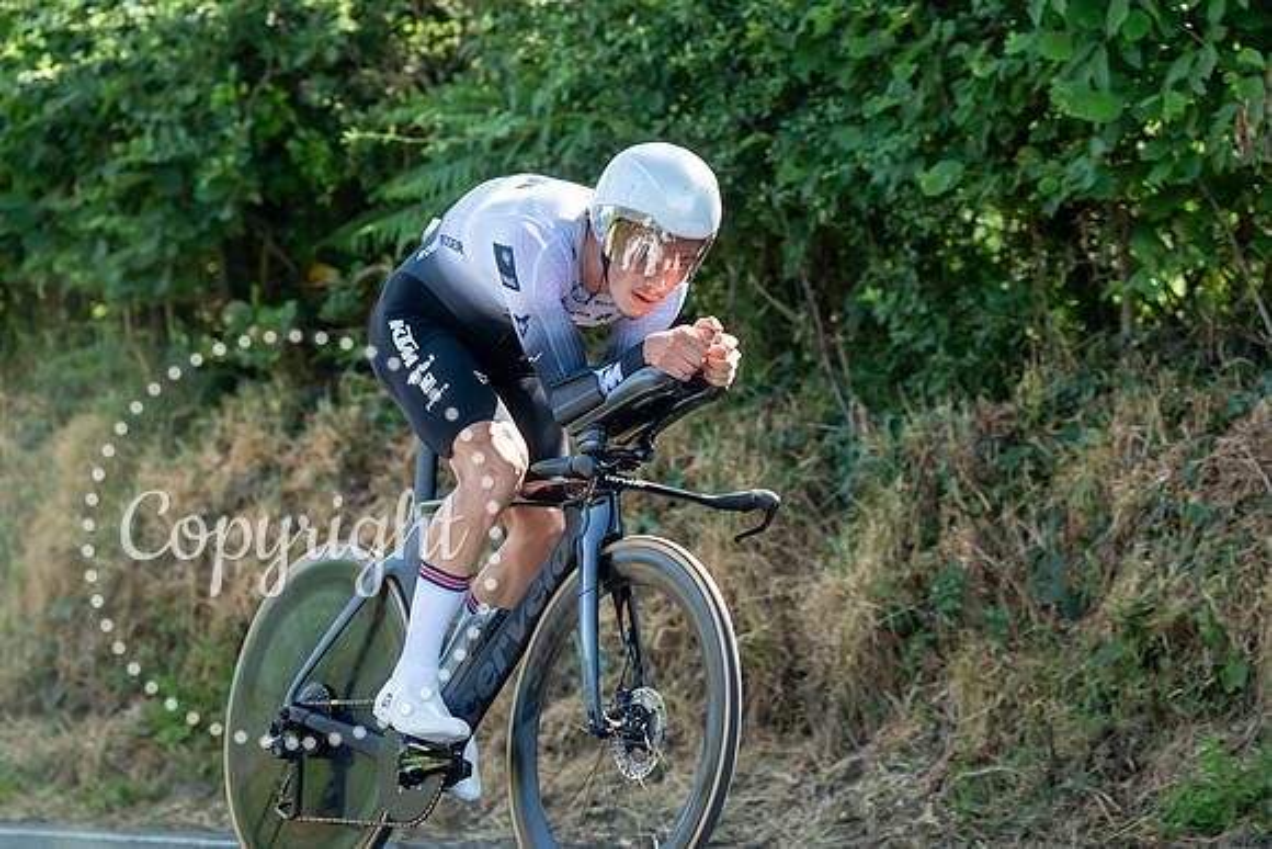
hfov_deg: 12.9
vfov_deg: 8.6
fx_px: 5619
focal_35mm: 159
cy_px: 424
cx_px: 636
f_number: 4
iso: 1250
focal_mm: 159
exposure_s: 1/1000
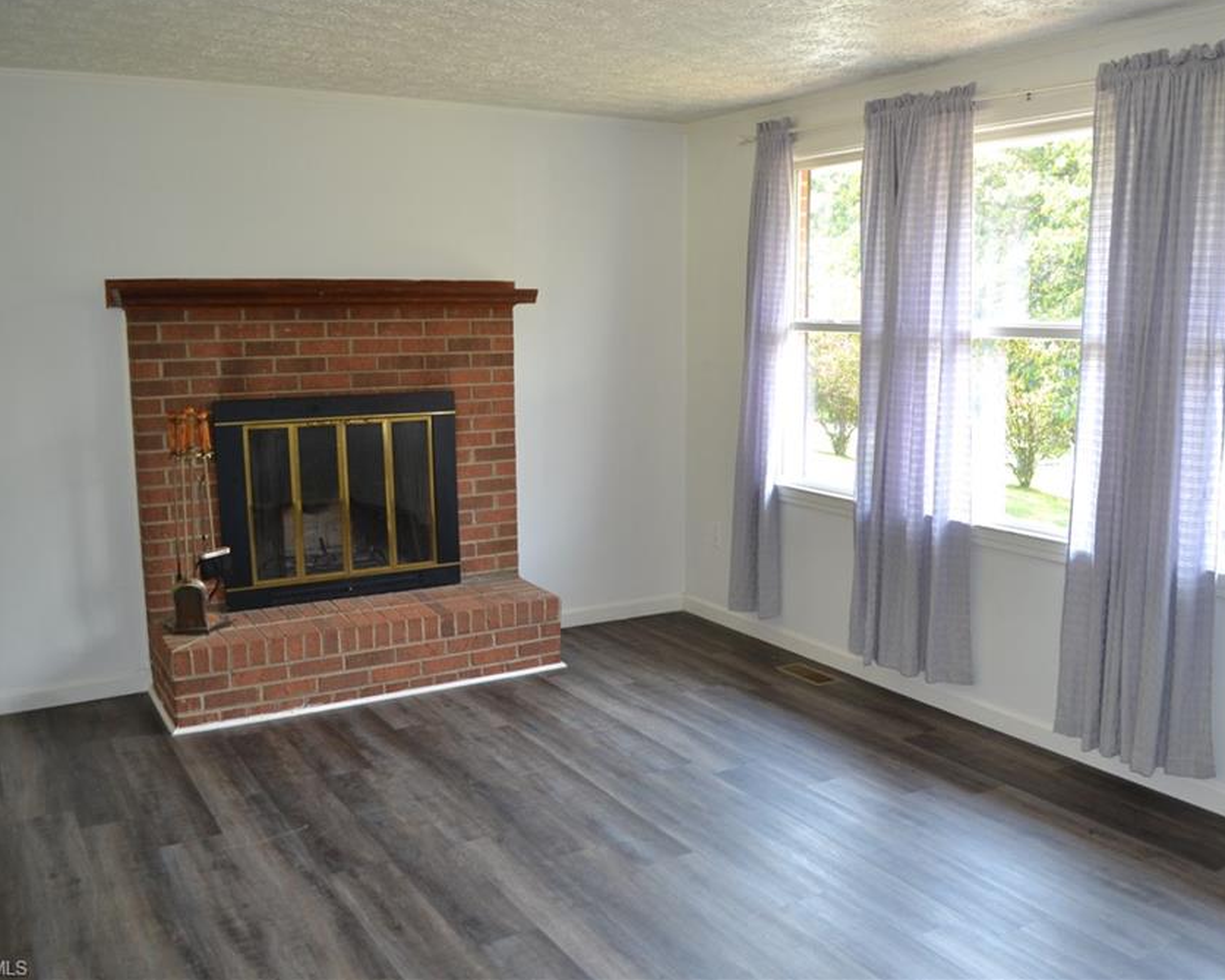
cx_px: 678
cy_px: 482
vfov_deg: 47.1
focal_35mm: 31
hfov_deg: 57.1
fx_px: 1124
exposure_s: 1/80
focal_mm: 18
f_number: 4
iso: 400
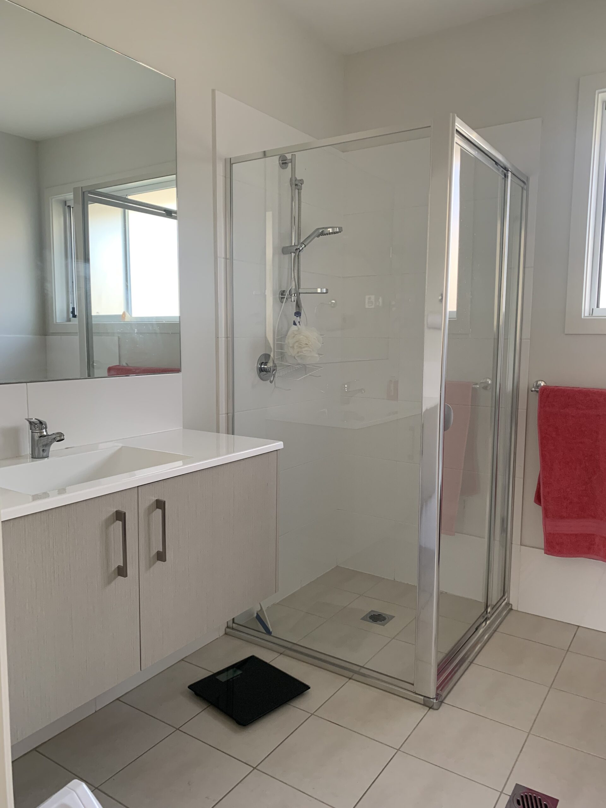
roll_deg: -1.1
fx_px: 607
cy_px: 404
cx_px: 303
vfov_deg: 67.3
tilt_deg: -6.7
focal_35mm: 26
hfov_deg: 53.1
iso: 125
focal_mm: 4.25
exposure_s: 1/60
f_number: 1.8
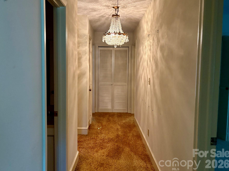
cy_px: 80
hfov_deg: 63.4
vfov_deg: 49.7
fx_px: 185
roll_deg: -0.7
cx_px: 108
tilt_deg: -3.5
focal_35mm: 28
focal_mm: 5.96
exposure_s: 1/60
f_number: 1.6
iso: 320
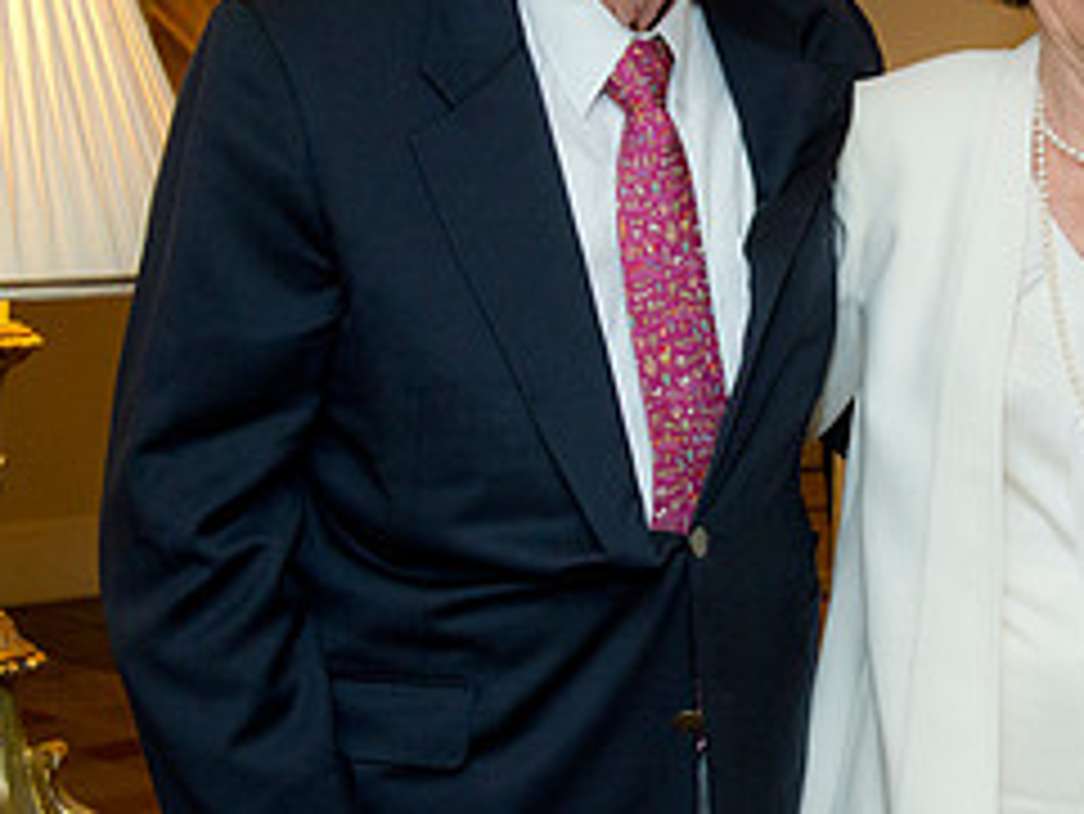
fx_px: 2757
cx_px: 1120
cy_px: 355
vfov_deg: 16.8
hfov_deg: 21.4
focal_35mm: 88
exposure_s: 1/60
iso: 1000
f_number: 6.3
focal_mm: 38
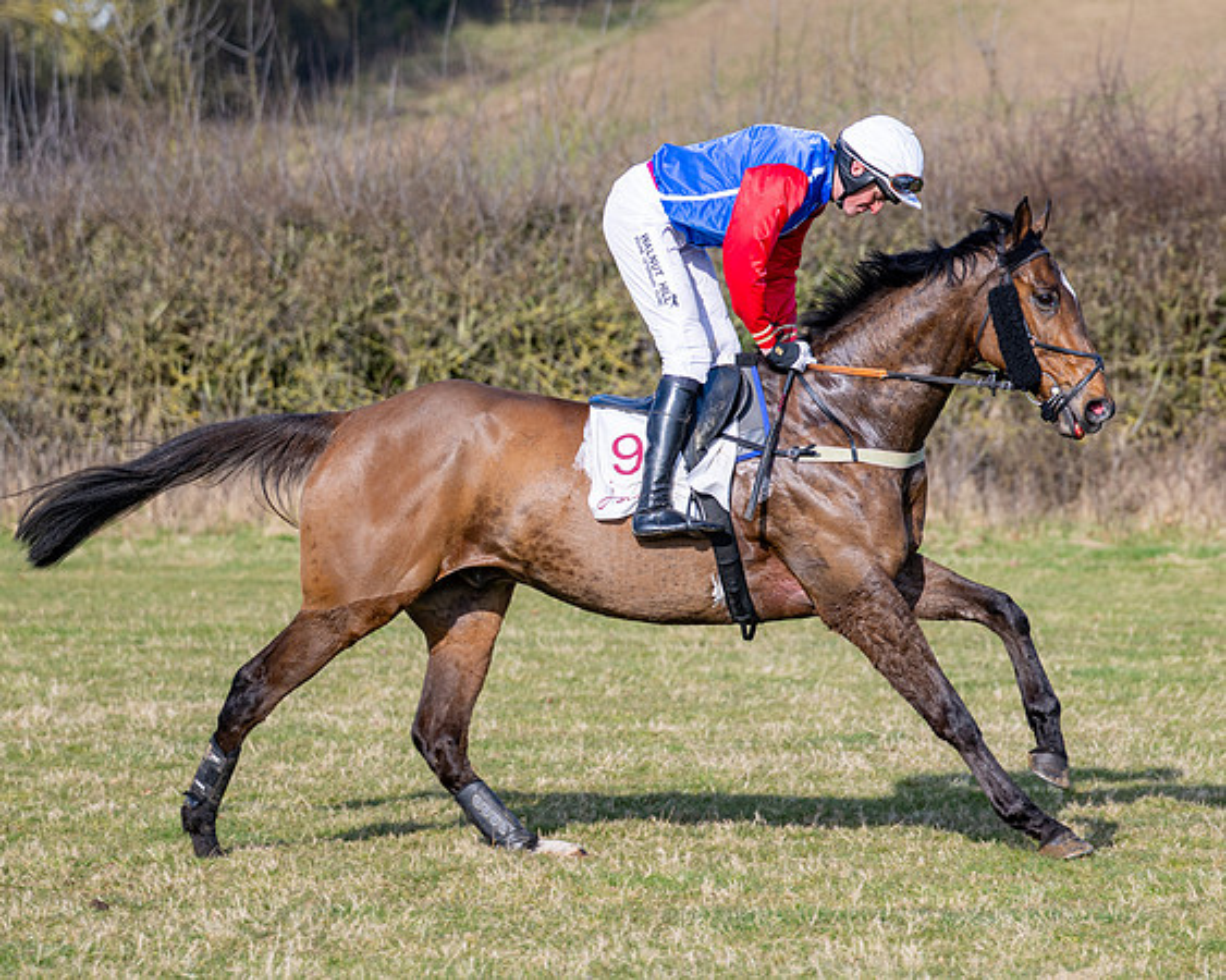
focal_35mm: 207
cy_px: 448
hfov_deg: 9.4
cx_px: 712
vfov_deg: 7.5
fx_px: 7495
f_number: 2.8
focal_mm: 110
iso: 100
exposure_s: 1/1600
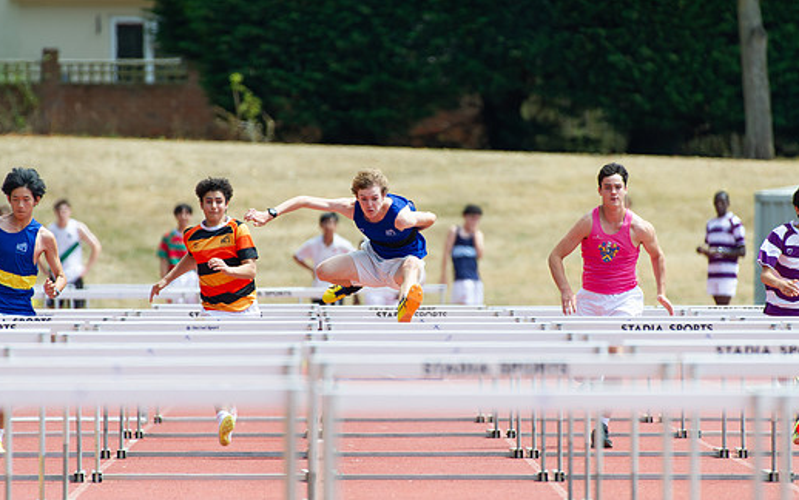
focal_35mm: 573
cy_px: 261
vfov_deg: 2.3
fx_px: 12480
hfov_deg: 3.7
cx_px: 401
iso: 250
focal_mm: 500
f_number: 5.6
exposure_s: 1/800
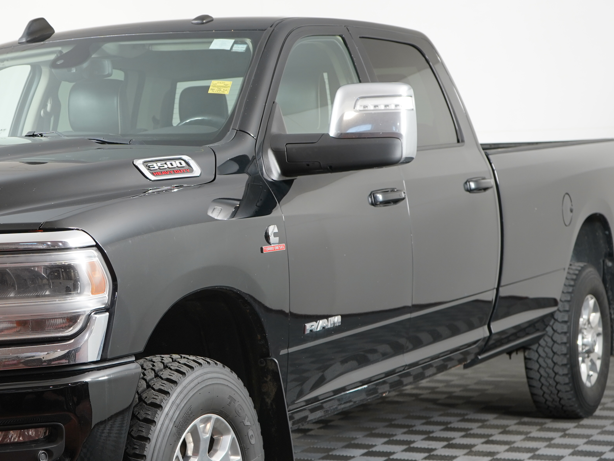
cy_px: 265
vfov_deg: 17.2
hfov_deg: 22.4
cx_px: 111
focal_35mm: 86
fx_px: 1525
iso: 400
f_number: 4.5
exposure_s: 1/60
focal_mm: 47
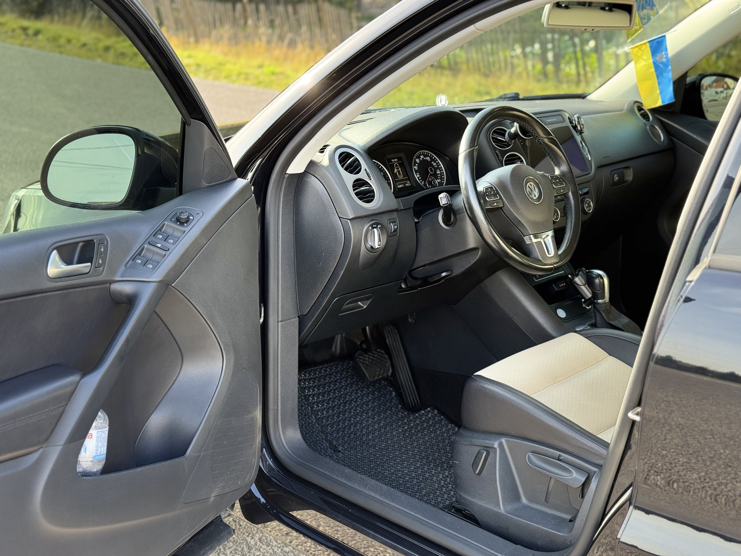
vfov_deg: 30.3
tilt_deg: -16.1
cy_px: 278
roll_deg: -0.4
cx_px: 370
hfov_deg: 39.7
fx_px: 1028
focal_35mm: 48
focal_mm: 6.76
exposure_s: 1/257
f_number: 1.78
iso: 64
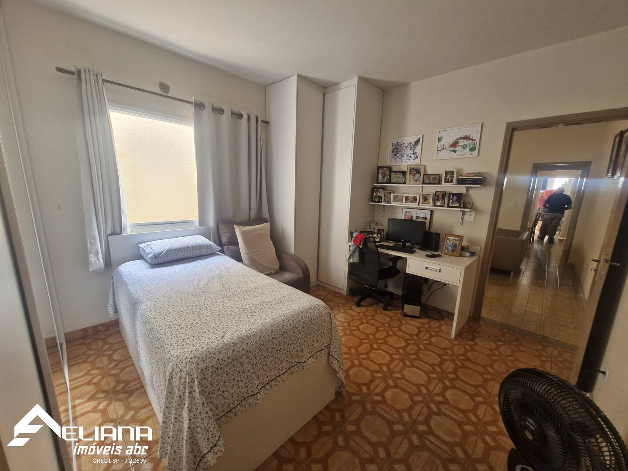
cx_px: 314
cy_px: 236
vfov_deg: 89.9
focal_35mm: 13
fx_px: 236
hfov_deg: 106.2
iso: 125
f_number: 2.2
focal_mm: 1.74
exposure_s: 1/60
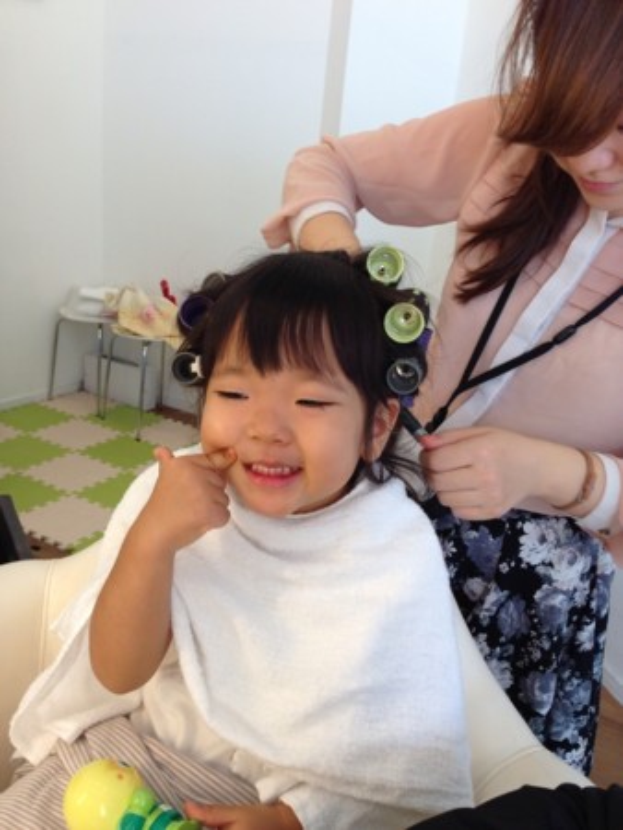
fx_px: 791
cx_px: 312
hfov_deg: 43.0
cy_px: 415
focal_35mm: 33
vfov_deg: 55.3
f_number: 2.4
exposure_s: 1/40
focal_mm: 4.13
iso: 64
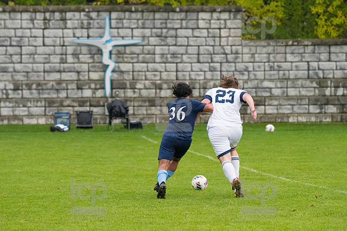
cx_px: 174
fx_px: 2890
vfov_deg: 4.6
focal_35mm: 300
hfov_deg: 6.9
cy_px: 116
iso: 2500
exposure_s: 1/2000
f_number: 4.5
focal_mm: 200
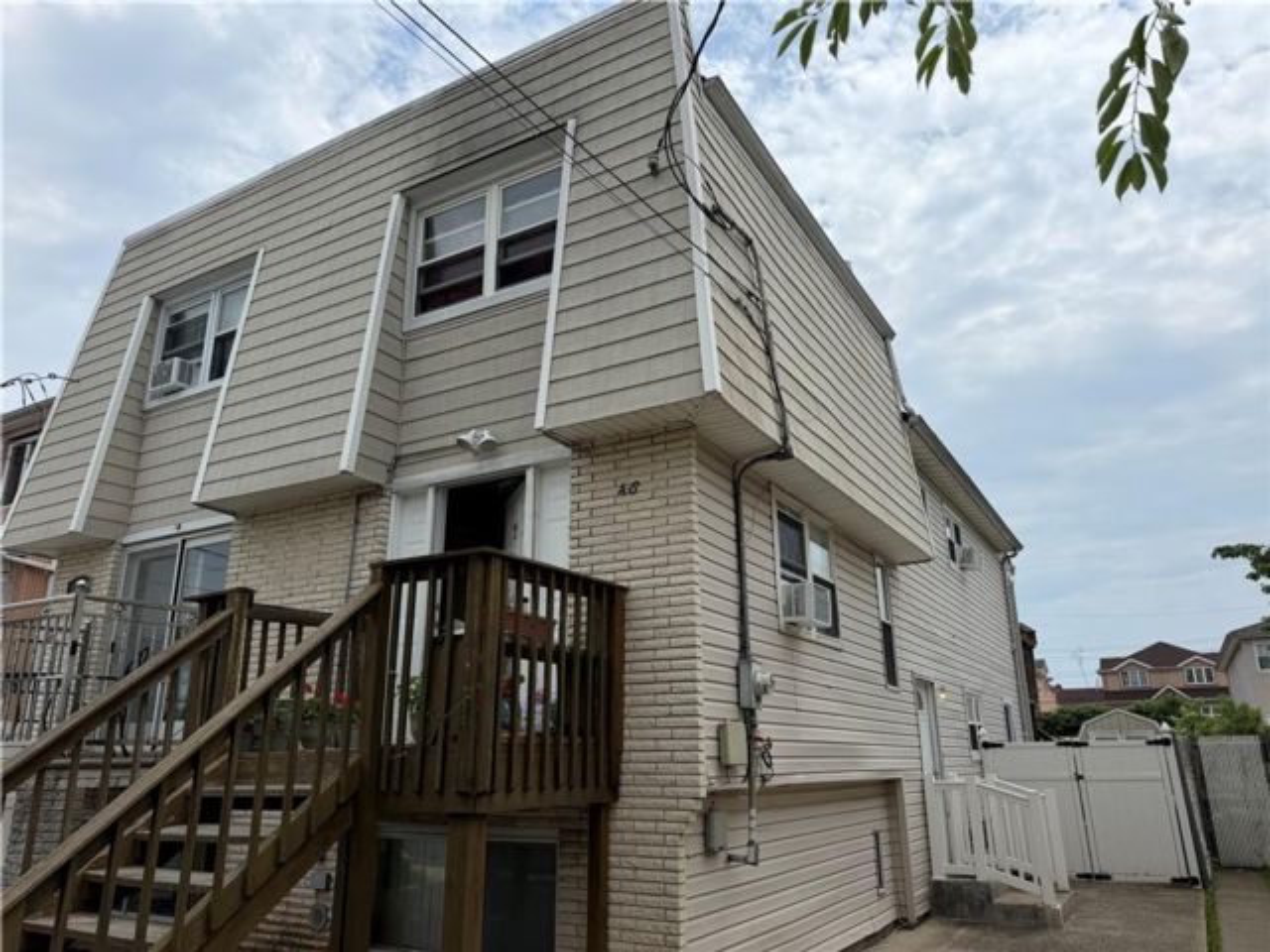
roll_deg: +0.9
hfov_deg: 71.6
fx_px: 881
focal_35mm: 24
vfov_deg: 56.8
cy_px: 476
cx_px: 635
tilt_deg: +16.6
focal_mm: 6.76
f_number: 1.78
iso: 80
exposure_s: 1/9091
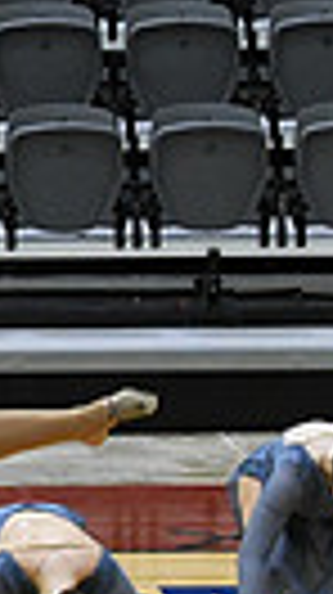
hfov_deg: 2.5
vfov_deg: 4.5
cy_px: 524
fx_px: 7617
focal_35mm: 484
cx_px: -716
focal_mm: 70
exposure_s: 1/500
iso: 5000
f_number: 4
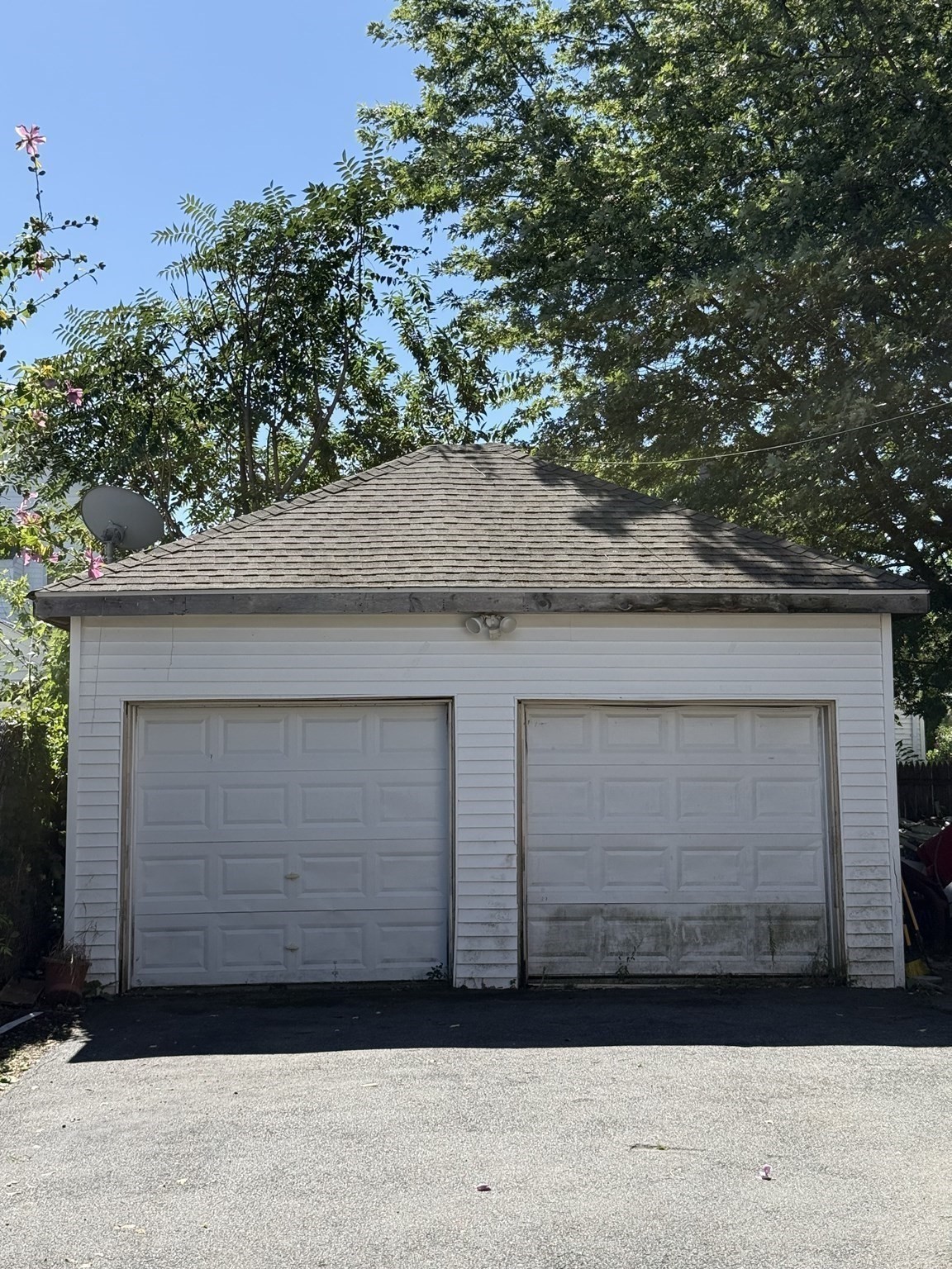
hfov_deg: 30.3
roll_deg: +0.4
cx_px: 476
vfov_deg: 39.7
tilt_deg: +5.0
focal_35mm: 48
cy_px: 634
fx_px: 1760
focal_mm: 6.76
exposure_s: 1/2865
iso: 64
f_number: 1.78
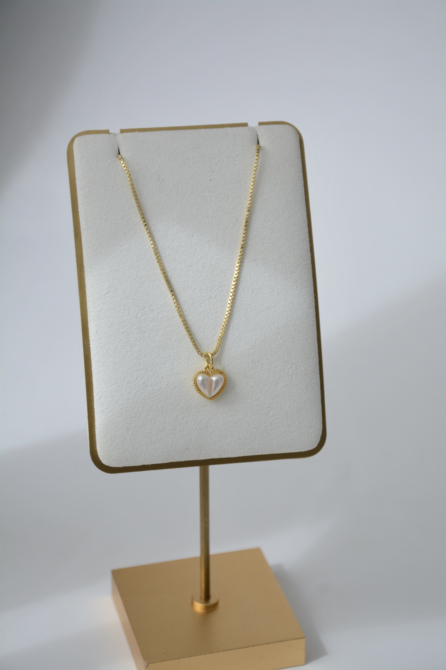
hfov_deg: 13.0
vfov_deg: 19.5
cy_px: 335
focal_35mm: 105
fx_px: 1951
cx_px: 223
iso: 500
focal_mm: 70
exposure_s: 1/1000
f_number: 8
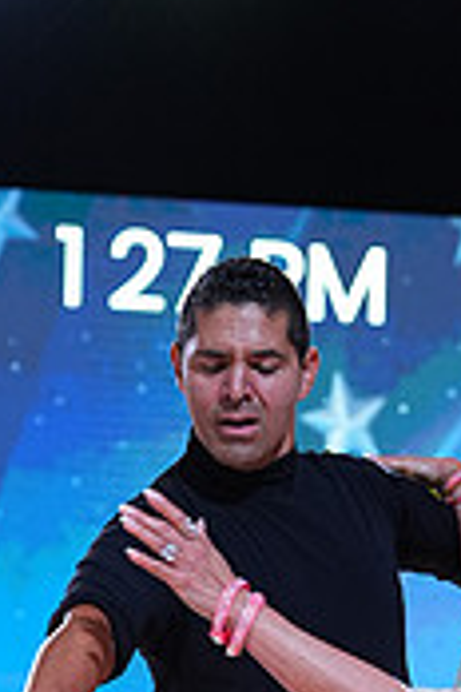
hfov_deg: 5.9
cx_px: 332
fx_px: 4475
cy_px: 994
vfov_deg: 8.7
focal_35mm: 233
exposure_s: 1/320
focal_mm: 70
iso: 800
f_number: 4
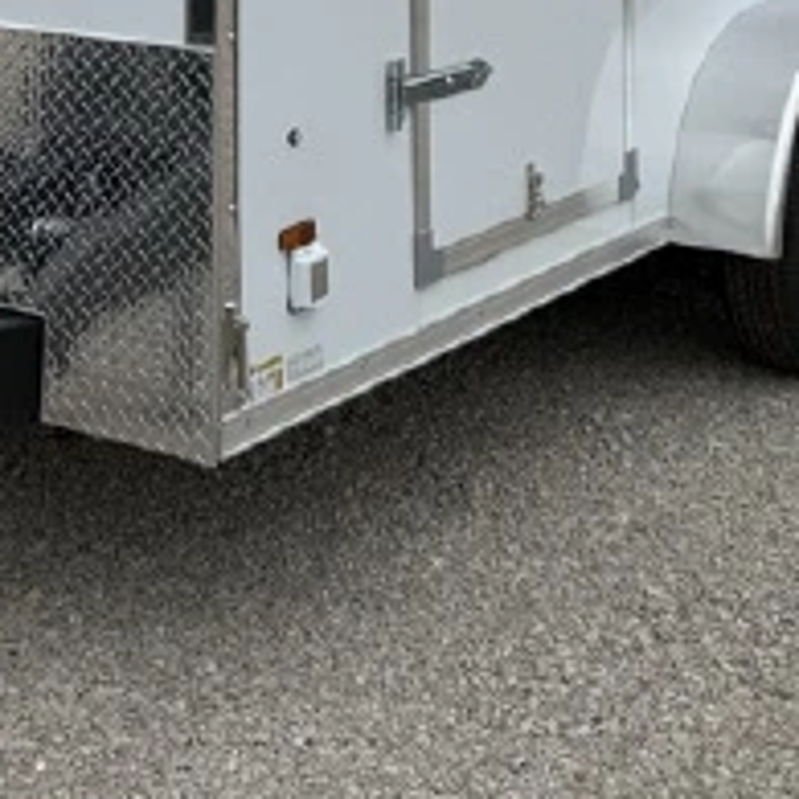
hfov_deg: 19.7
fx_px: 2272
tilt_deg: -1.2
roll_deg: +0.2
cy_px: -344
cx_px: 143
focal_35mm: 87
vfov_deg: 18.1
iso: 80
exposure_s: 1/3584
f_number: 1.78
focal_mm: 6.76
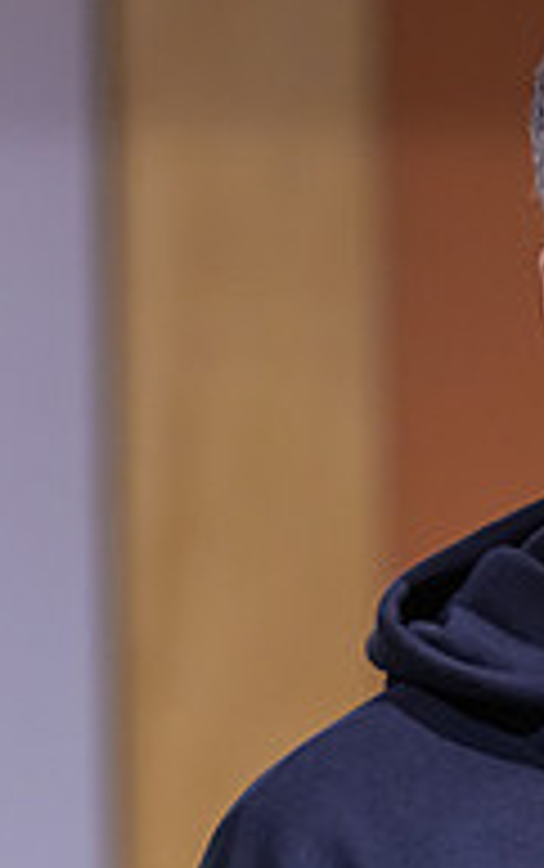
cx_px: 886
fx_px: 12686
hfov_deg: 2.5
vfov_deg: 3.9
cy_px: 810
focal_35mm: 536
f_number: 4
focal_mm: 175
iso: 4000
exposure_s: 1/320
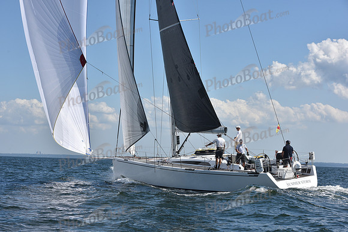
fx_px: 870
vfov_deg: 15.2
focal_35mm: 90
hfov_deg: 22.6
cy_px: 116
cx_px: 174
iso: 320
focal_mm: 90
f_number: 10
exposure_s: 1/1250
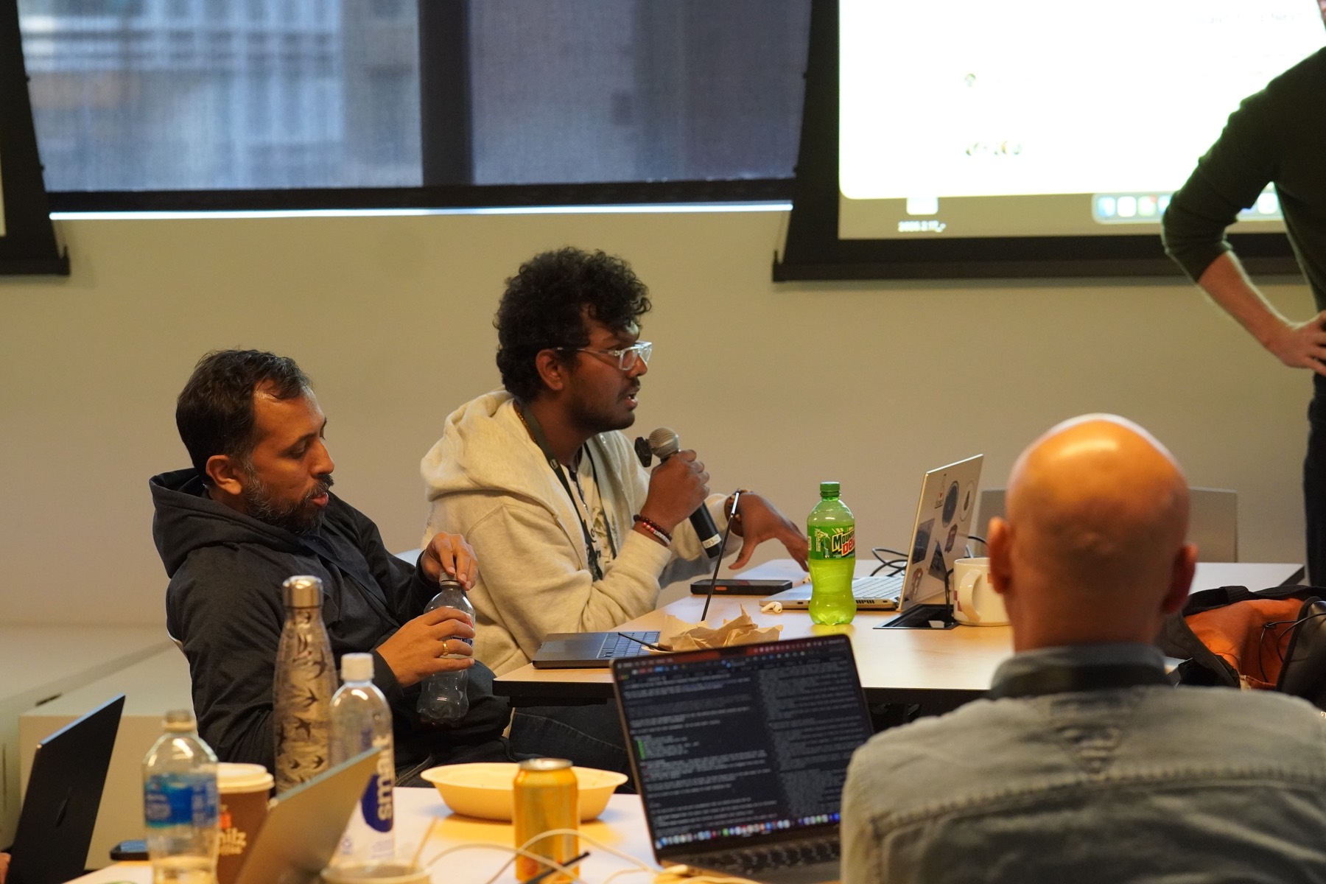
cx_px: 663
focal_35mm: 112
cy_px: 442
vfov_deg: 12.2
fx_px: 4143
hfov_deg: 18.2
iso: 4000
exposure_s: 1/160
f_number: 4
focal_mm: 75
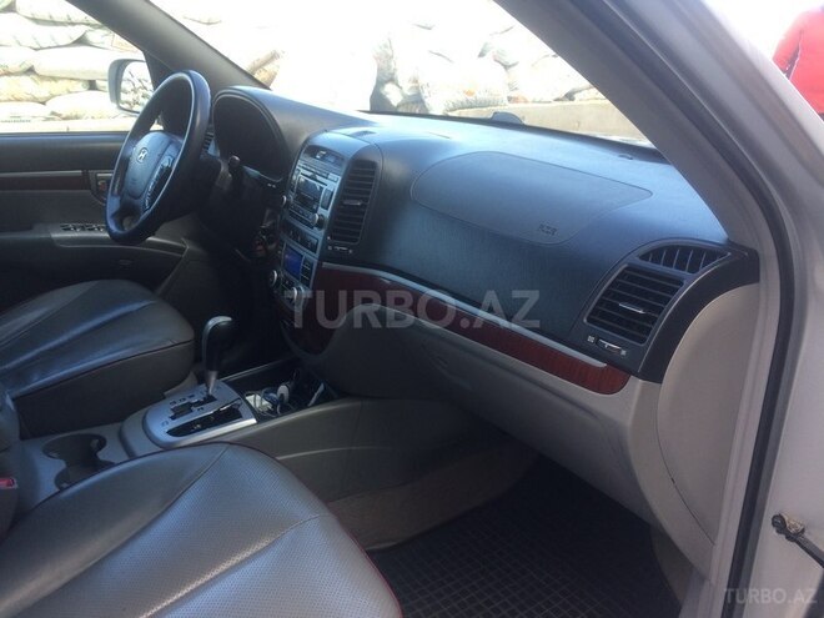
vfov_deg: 48.2
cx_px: 412
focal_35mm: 29
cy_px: 309
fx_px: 690
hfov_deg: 61.7
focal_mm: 4.15
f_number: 2.2
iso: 32
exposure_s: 1/104
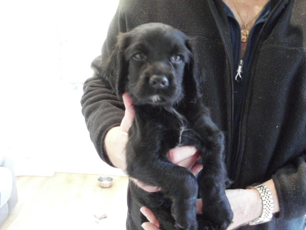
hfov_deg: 51.4
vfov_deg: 39.7
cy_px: 115
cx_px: 153
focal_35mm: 36
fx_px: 318
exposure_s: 1/15
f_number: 3.5
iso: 800
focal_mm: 6.3
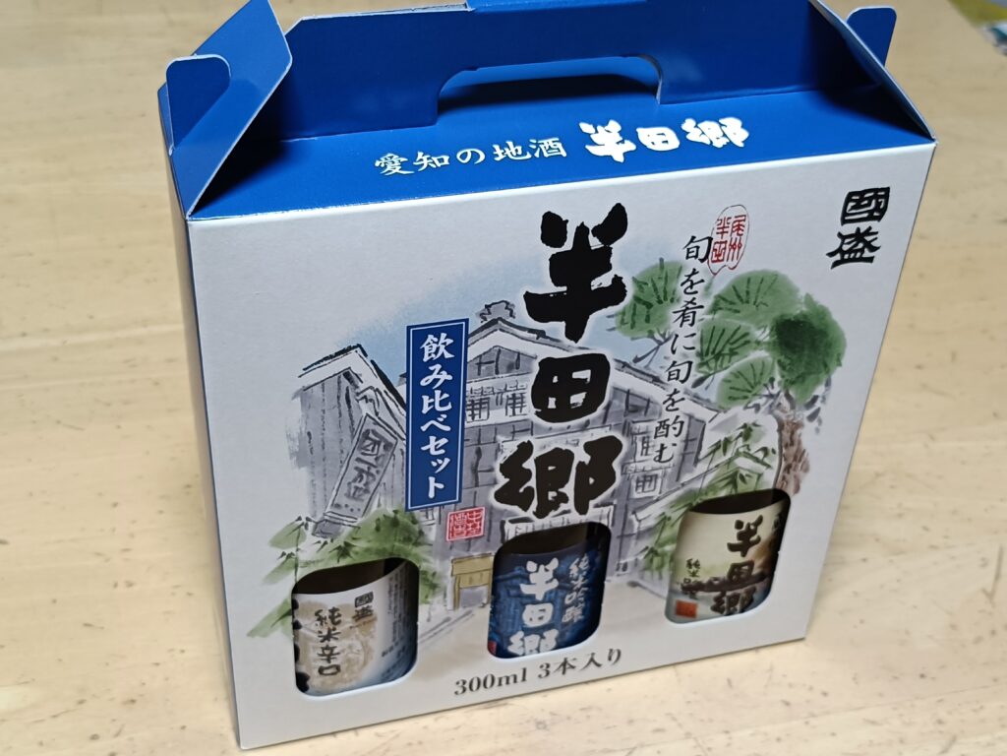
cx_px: 504
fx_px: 1367
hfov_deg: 40.4
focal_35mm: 47
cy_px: 378
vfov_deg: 30.9
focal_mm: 4.7
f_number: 1.7
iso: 320
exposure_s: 1/60
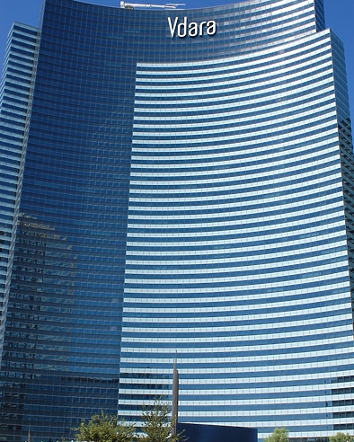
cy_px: 232
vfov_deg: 38.8
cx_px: 177
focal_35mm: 48
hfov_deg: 31.5
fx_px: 628
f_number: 9
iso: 200
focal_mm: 28
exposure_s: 1/320
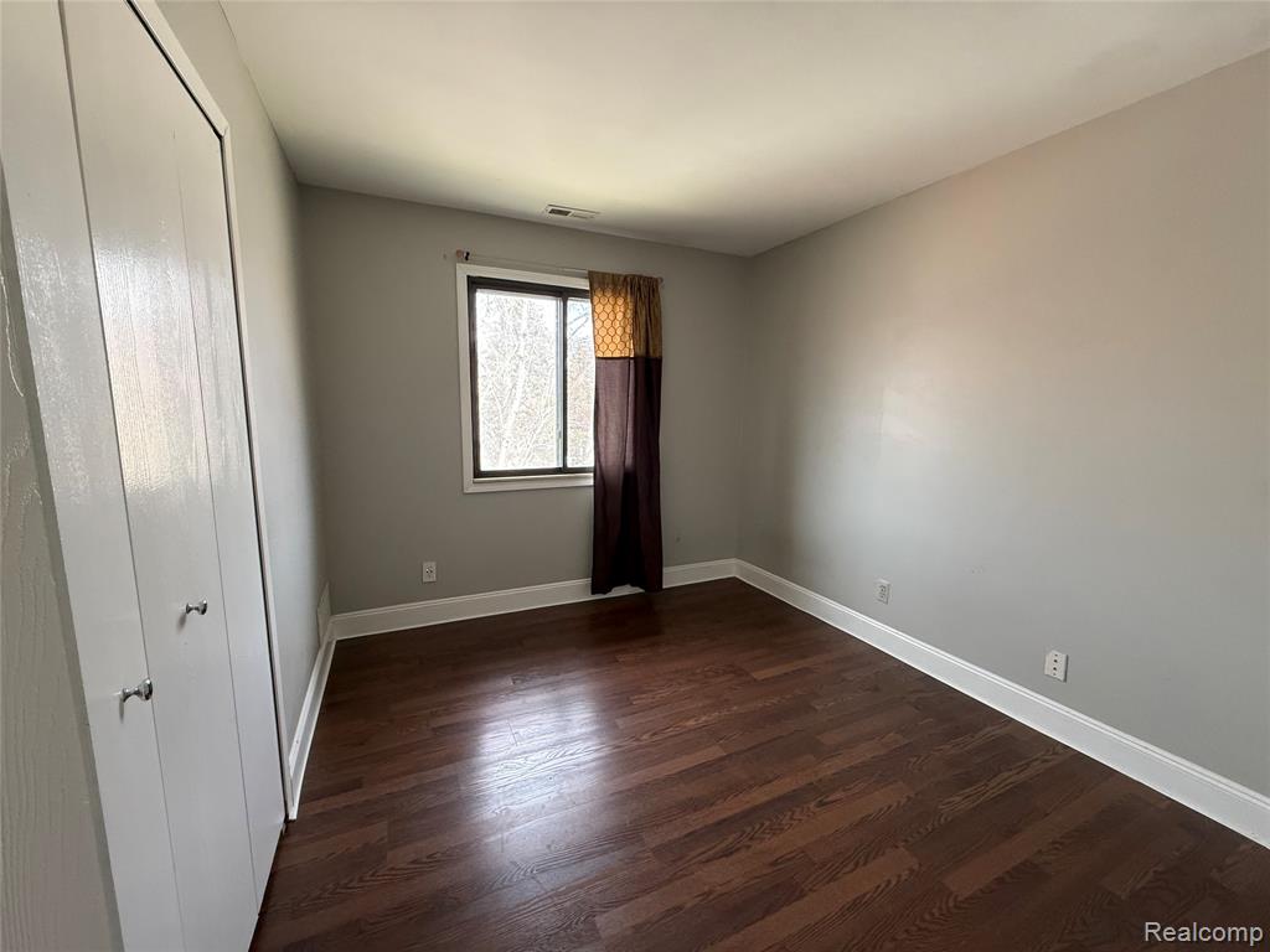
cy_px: 476
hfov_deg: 102.1
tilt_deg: -7.9
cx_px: 635
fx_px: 514
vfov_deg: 85.7
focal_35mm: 14
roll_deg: -1.0
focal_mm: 2.22
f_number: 2.2
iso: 320
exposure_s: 1/83
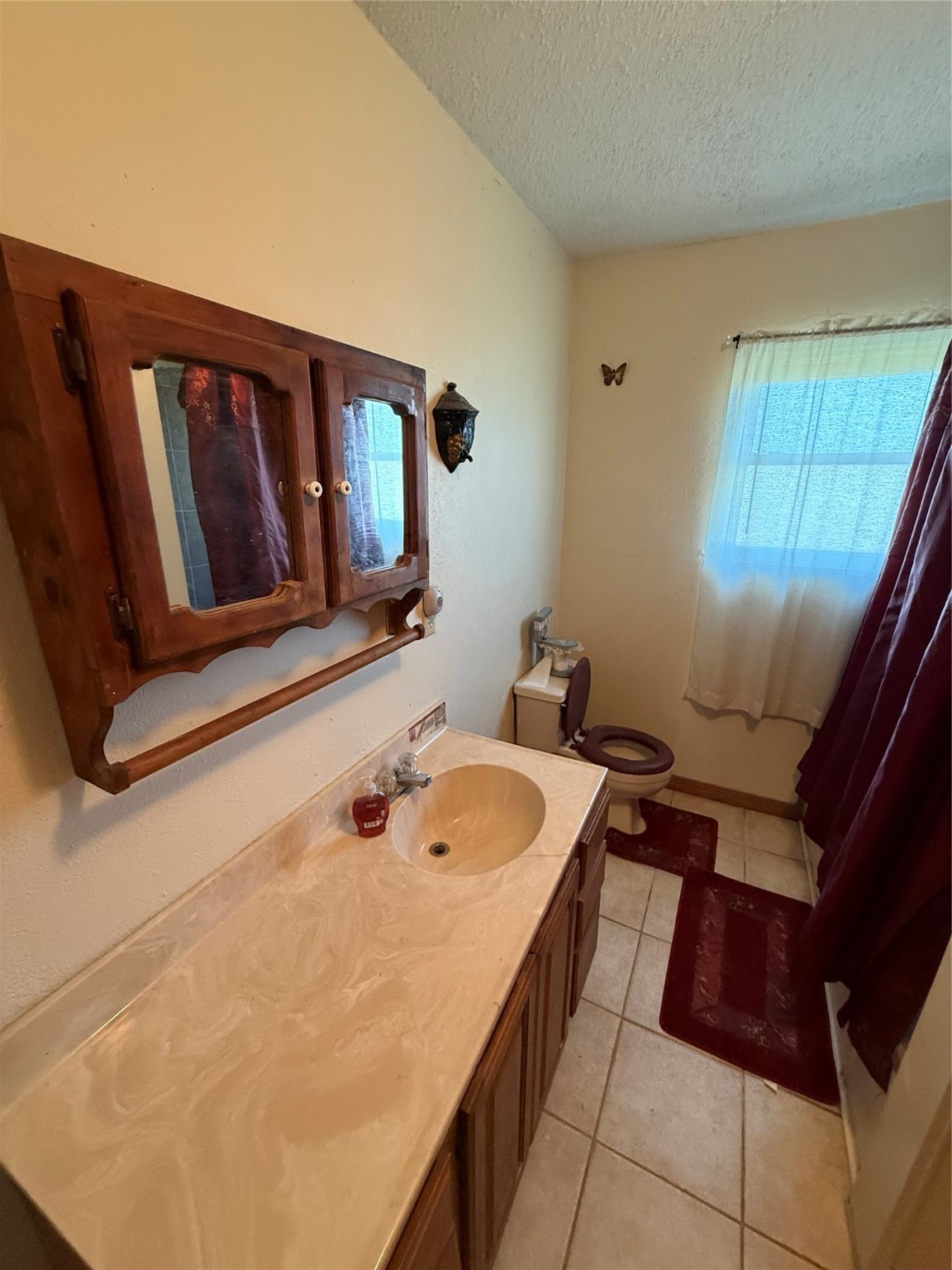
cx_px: 476
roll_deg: -0.2
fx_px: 513
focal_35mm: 14
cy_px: 635
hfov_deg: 85.7
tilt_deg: -15.8
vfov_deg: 102.1
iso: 500
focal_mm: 2.22
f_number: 2.2
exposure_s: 1/60
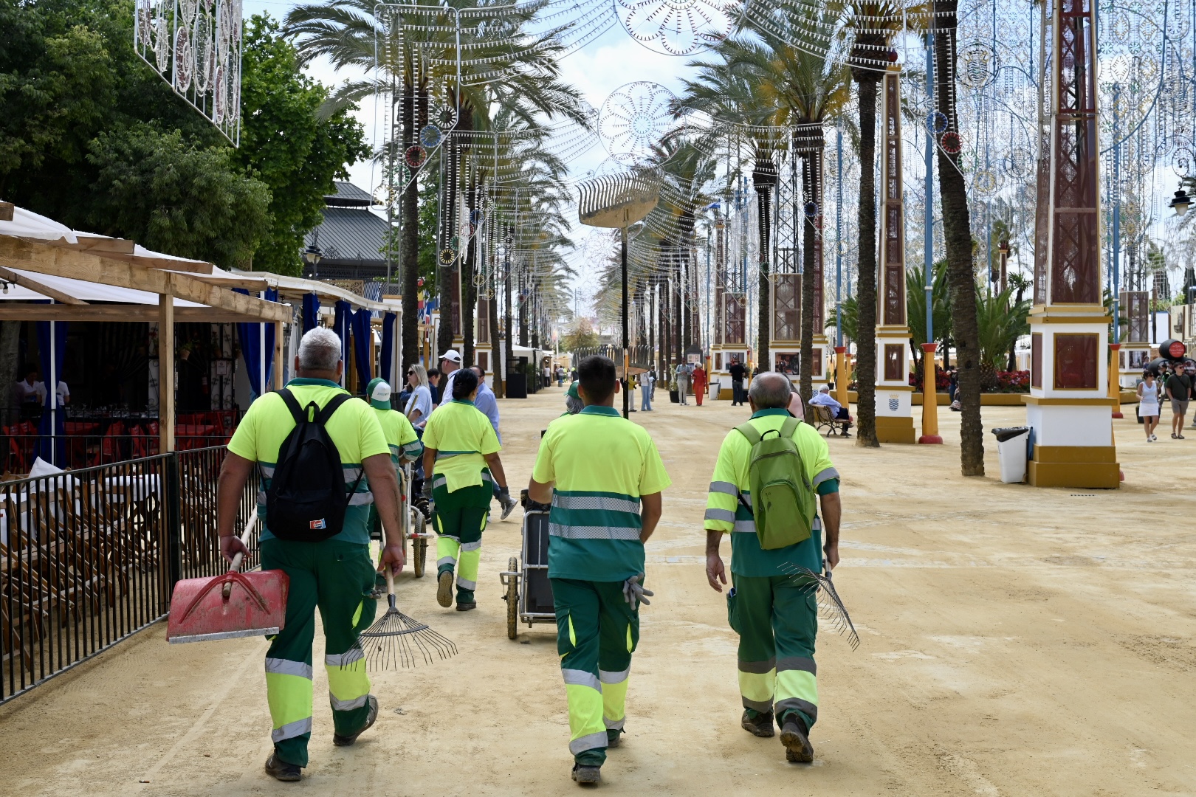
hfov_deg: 39.6
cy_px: 398
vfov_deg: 27.0
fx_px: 1661
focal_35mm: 50
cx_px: 598
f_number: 9
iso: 400
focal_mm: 50
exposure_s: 1/400
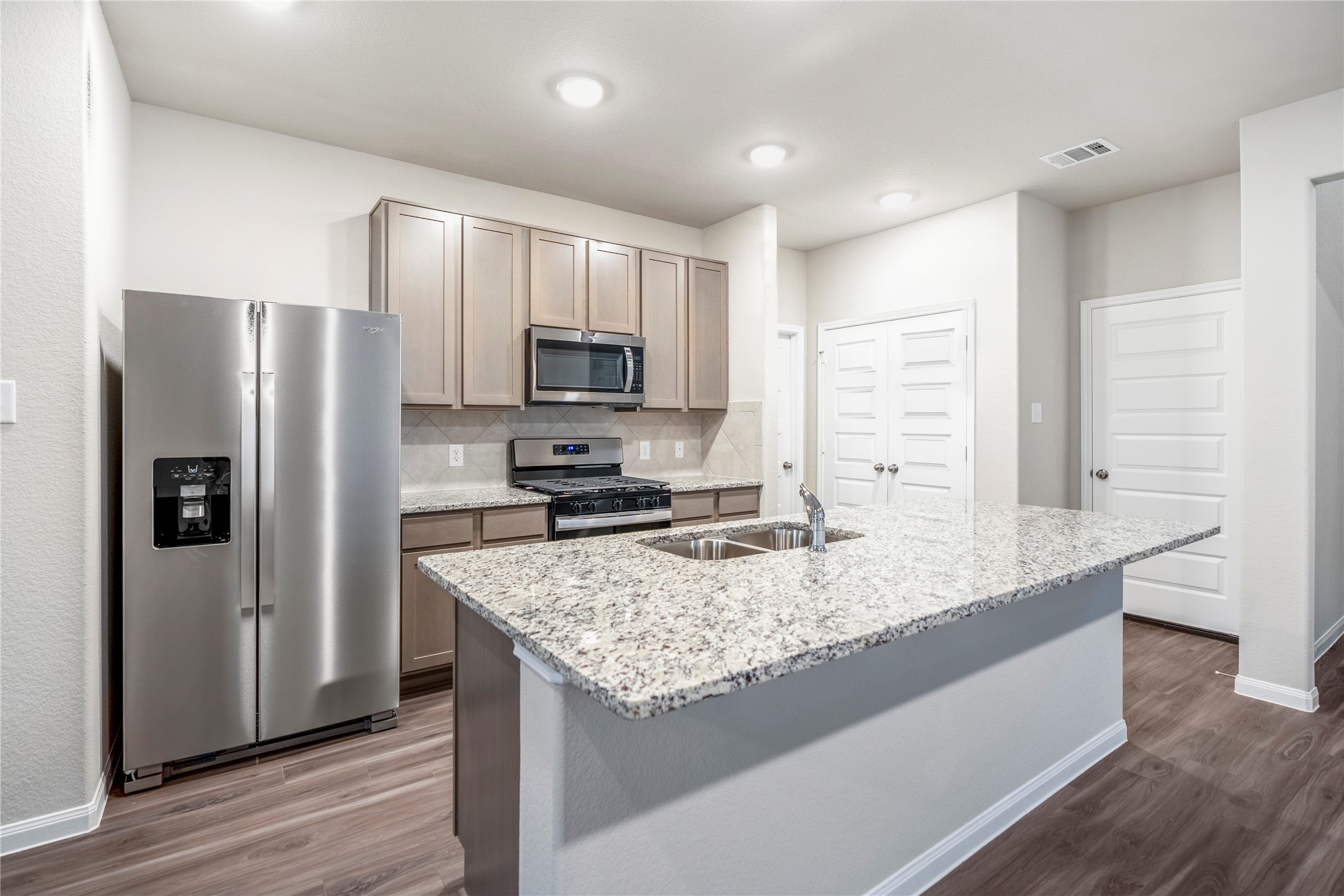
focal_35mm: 16
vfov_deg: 73.7
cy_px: 448
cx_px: 672
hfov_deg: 96.7
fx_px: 597
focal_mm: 16
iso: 1000
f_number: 4
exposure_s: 1/320
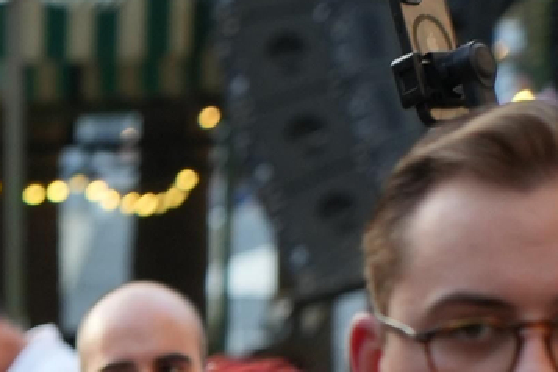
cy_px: 1012
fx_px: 6509
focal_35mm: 420
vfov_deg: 3.2
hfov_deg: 4.8
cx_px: -596
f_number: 4
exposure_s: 1/250
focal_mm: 75
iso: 640
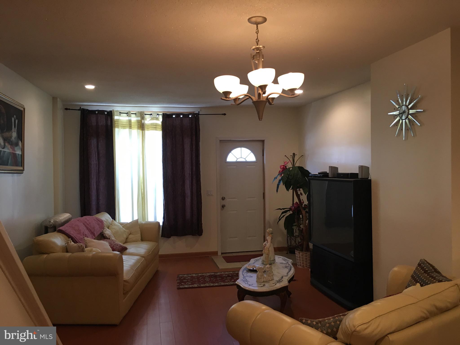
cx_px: 230
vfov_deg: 48.2
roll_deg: +0.4
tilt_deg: -0.3
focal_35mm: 29
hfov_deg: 61.7
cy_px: 172
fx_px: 385
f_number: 2.2
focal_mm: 4.15
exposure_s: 1/30
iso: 64
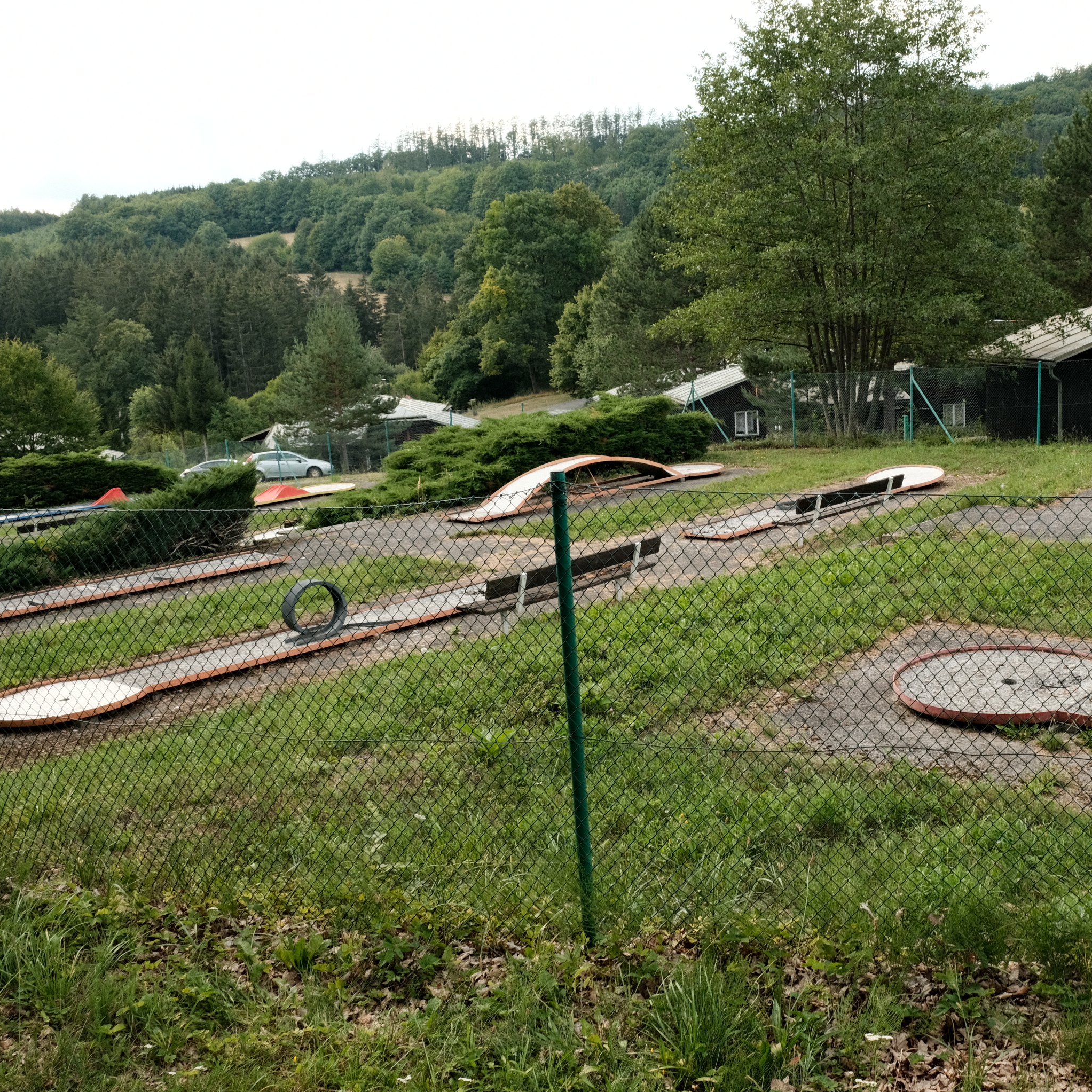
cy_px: 538
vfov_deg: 47.2
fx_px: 1249
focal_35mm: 35
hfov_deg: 46.1
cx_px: 772
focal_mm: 18
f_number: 9
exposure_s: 1/100
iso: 640
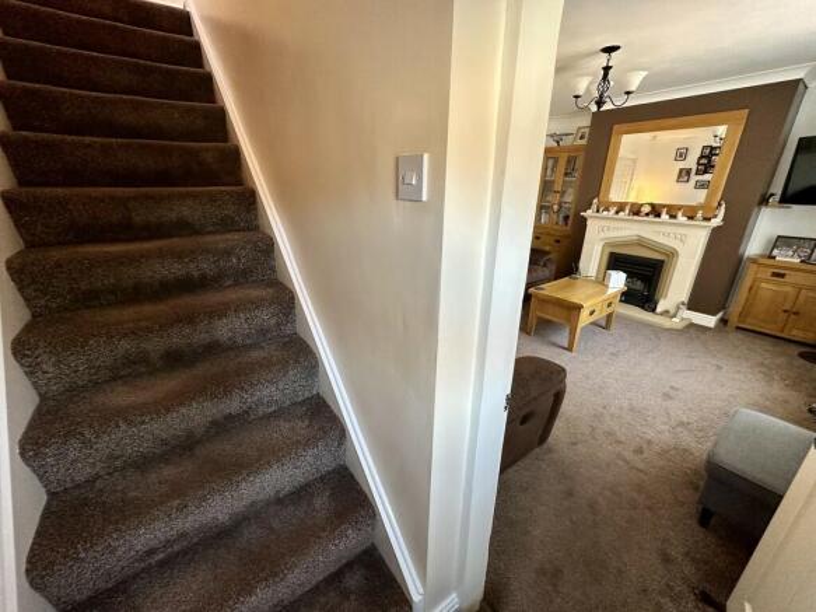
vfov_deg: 85.7
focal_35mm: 14
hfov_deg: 102.1
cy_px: 306
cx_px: 408
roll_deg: -1.0
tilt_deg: -21.0
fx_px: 330
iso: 200
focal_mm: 2.22
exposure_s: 1/50
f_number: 2.2
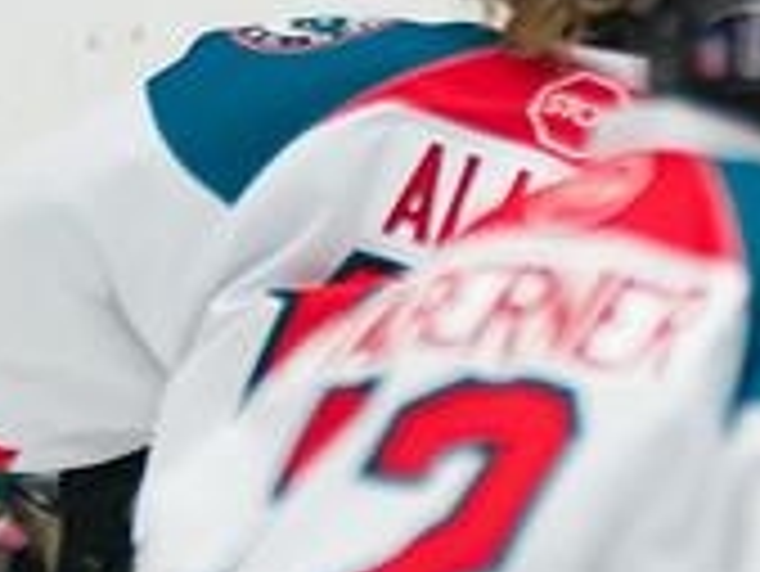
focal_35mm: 1235
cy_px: 495
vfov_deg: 1.2
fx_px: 27134
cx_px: 1457
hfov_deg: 1.6
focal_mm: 209
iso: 2000
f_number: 3.2
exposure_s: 1/1000
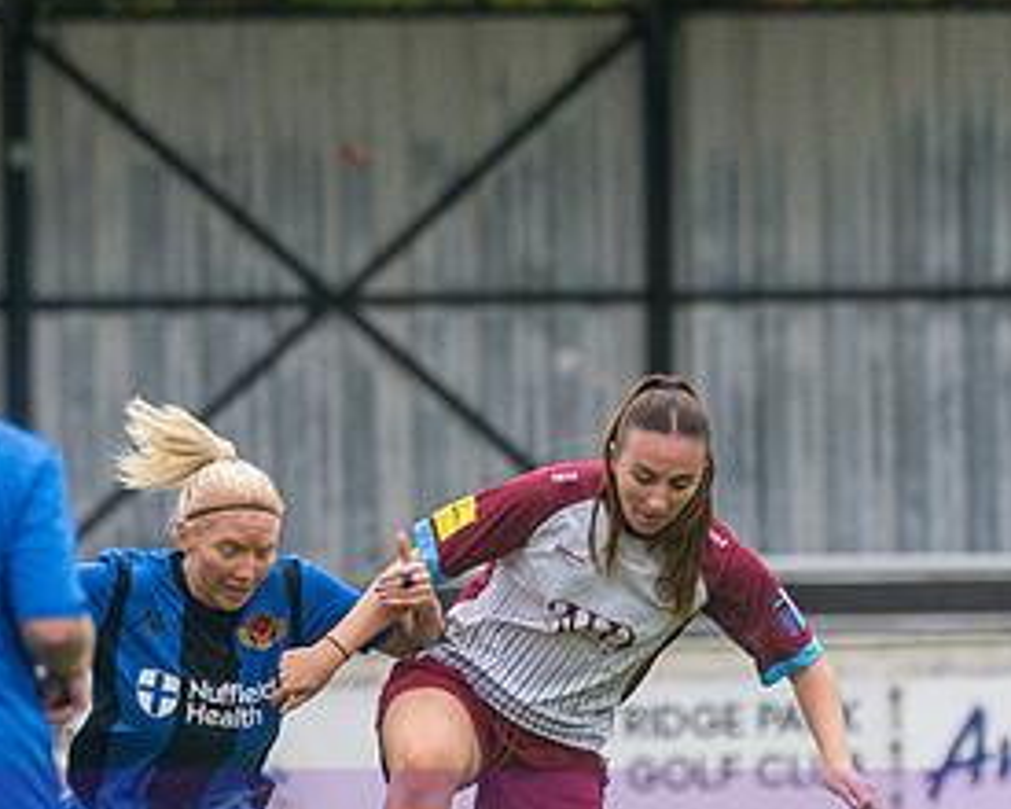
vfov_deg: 1.2
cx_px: 615
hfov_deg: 1.5
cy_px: 596
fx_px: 37911
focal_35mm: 1267
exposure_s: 1/1000
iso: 720
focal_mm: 300
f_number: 4
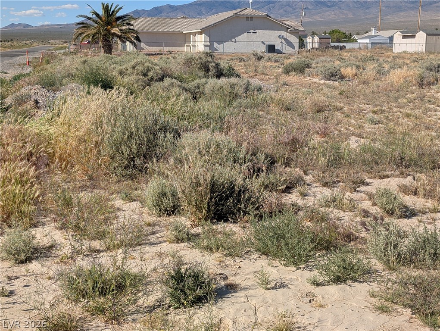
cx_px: 220
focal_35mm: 49
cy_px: 166
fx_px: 623
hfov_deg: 38.9
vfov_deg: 29.7
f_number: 1.68
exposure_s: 1/1166
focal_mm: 6.9
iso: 21
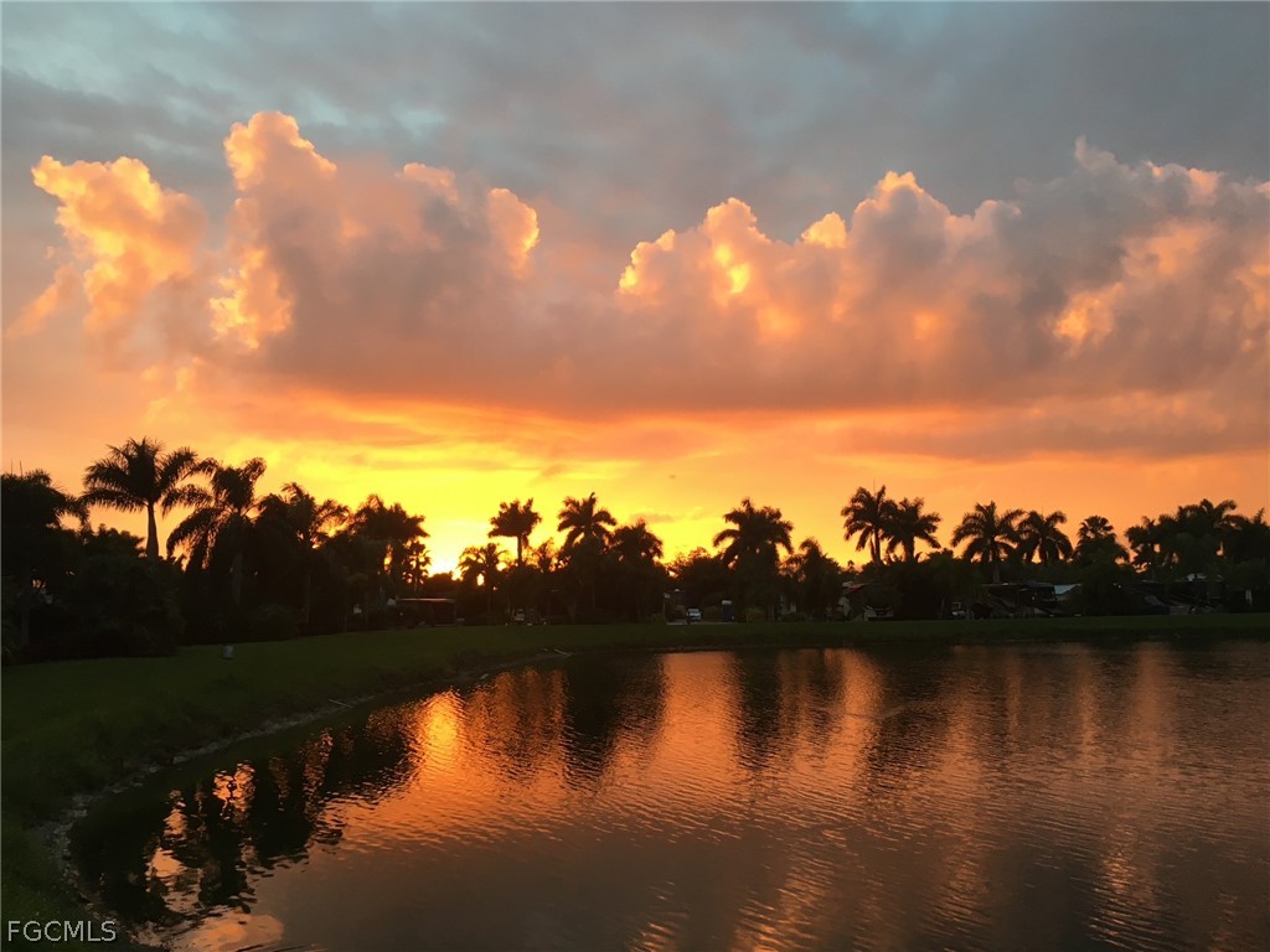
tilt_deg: +4.5
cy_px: 476
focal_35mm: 29
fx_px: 1064
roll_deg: +0.8
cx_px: 635
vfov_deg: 48.2
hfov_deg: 61.7
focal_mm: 4.15
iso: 25
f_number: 2.2
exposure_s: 1/30
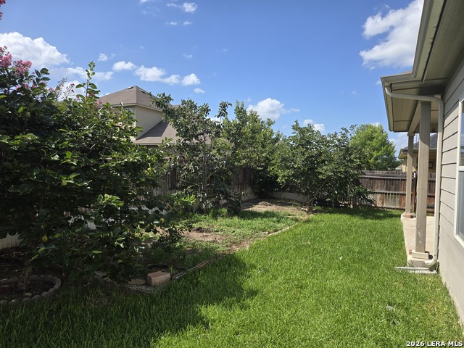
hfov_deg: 73.9
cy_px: 174
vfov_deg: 58.9
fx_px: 308
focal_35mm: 23
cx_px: 232
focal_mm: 5.4
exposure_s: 1/1517
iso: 25
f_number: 1.8
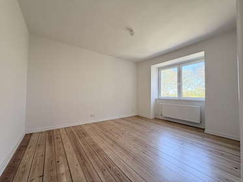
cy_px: 91
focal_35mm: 14
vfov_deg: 85.7
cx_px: 122
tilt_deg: +3.3
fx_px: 98
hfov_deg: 102.0
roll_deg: -1.3
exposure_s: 1/99
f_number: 2.2
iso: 160
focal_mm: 2.22
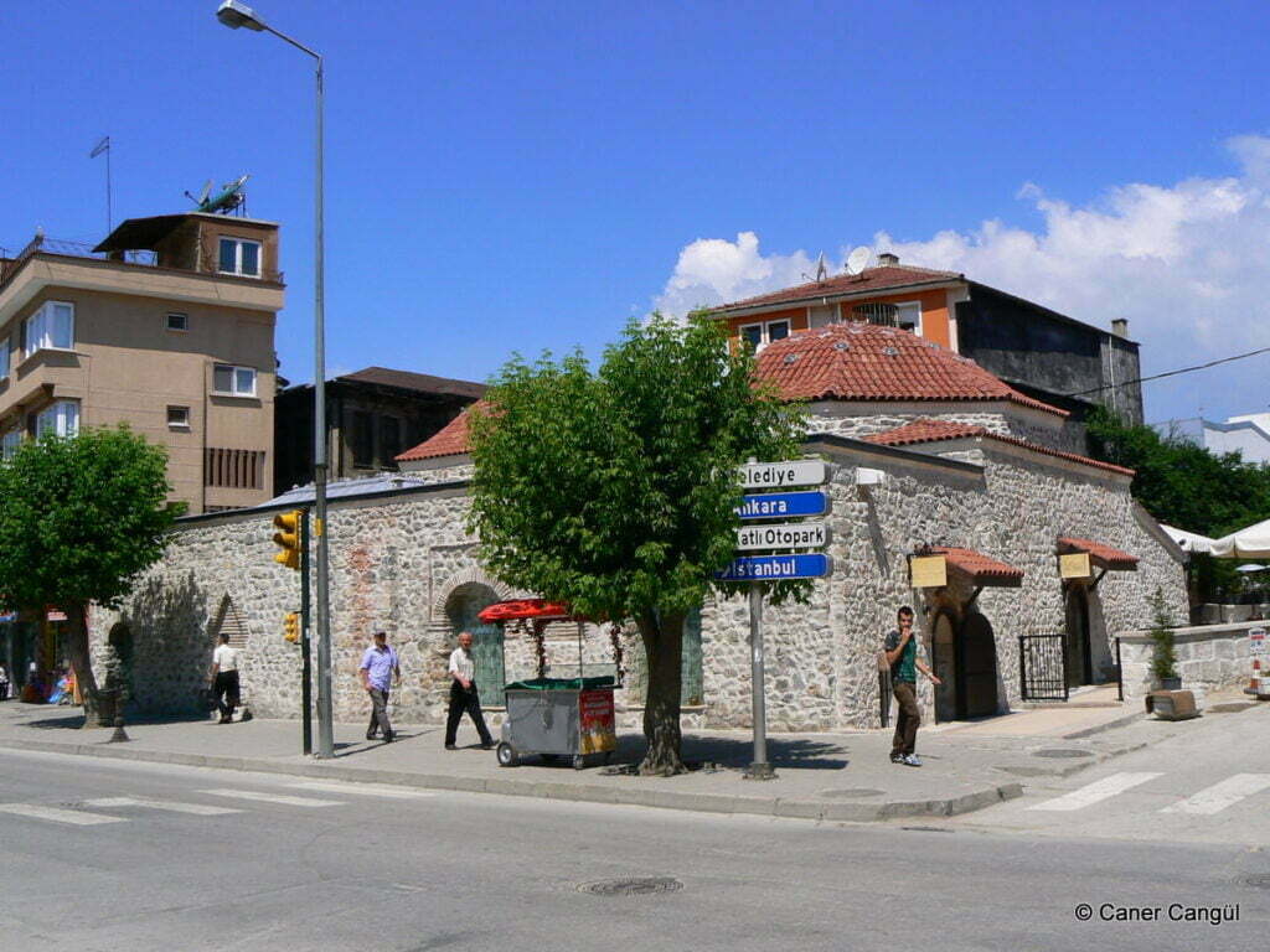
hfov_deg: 51.4
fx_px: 1321
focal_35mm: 36
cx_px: 635
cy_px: 476
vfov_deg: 39.7
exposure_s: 1/1000
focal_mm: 6
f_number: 6.3
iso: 100
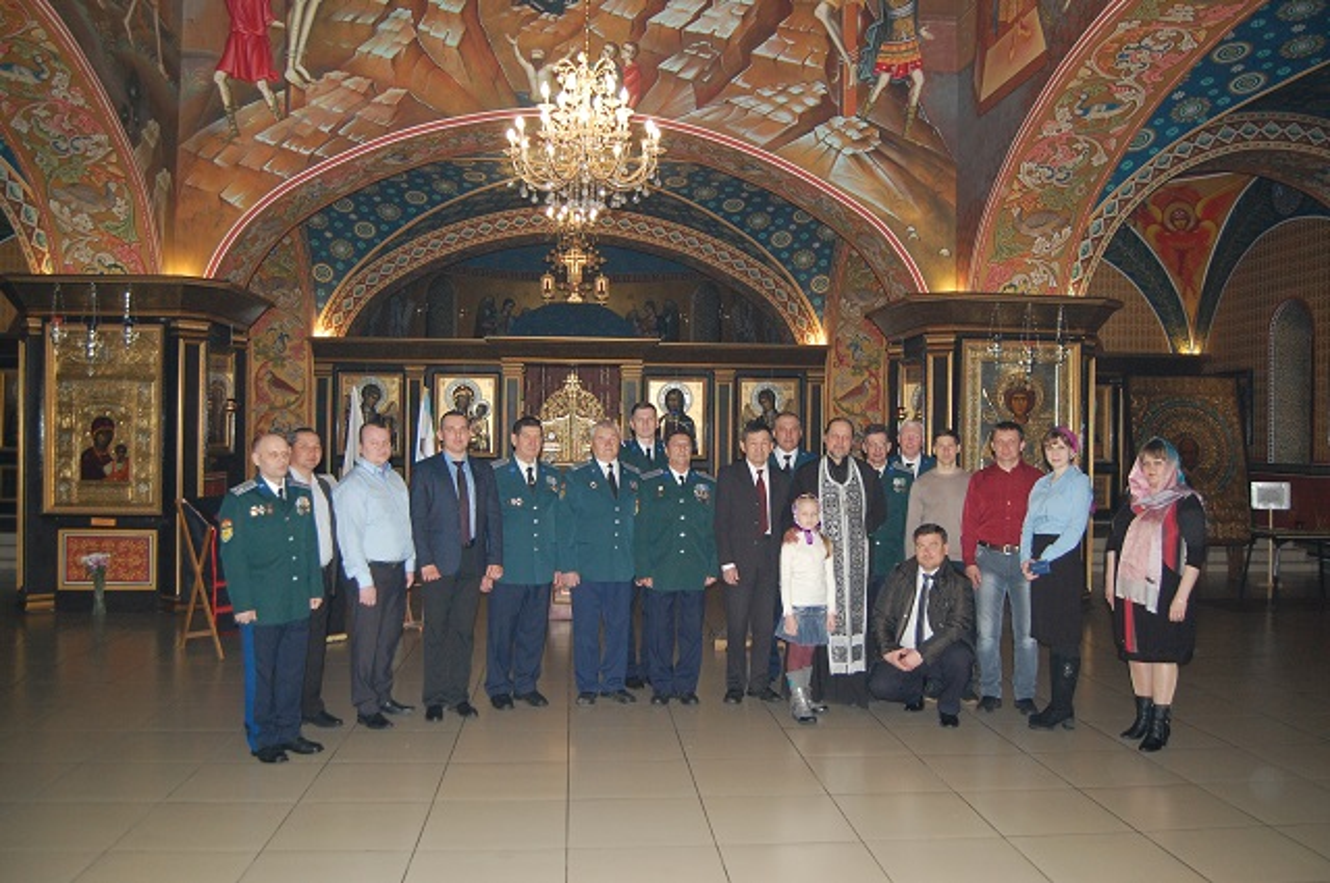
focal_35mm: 28
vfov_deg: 45.6
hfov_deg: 64.6
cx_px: 665
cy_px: 442
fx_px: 1052
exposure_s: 1/60
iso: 720
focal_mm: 19
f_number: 3.5
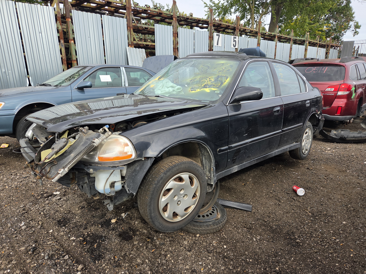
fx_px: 243
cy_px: 137
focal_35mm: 23
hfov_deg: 73.9
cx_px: 183
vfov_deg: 58.9
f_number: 1.8
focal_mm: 5.4
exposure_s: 1/2071
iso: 80
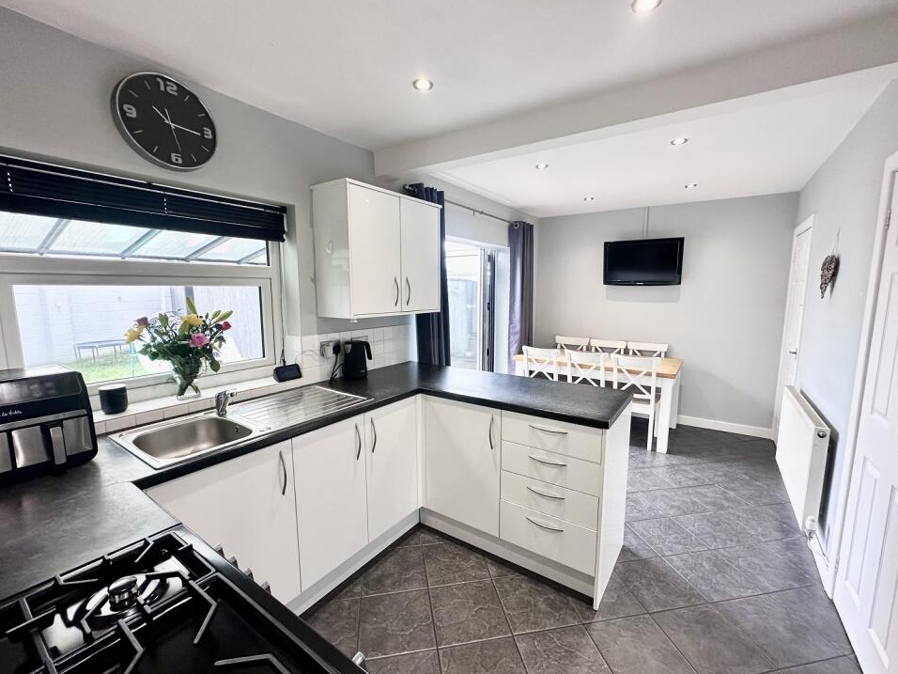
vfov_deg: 81.7
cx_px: 452
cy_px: 341
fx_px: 389
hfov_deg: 98.2
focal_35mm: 15
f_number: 2.2
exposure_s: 1/100
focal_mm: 2.22
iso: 160
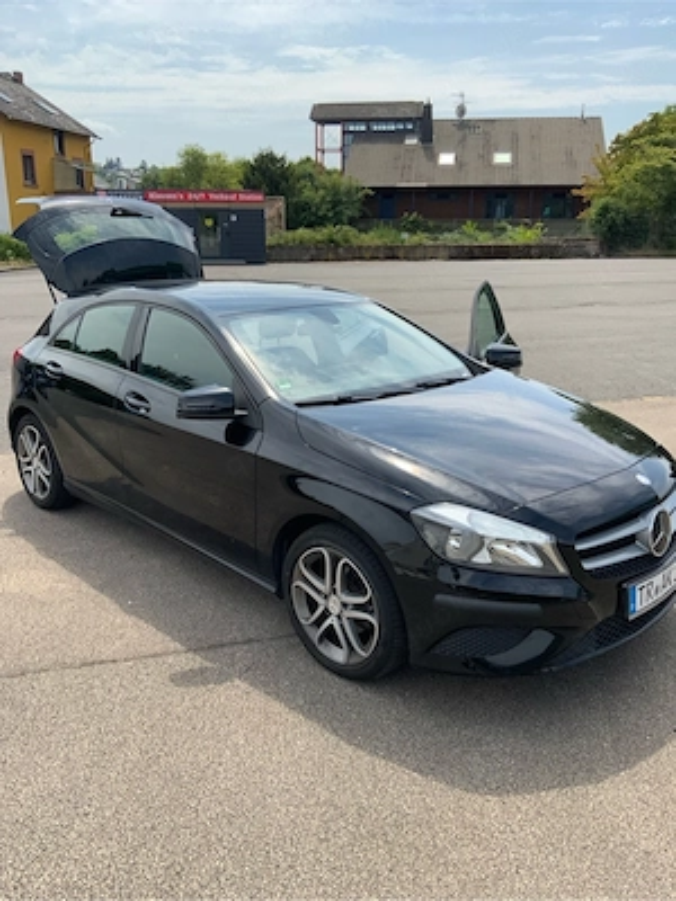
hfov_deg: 48.2
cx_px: 338
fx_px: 755
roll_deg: -1.3
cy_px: 450
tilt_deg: -17.5
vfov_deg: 61.7
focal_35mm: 29
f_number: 1.8
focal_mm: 3
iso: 20
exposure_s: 1/1730
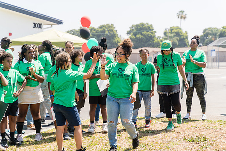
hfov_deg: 27.0
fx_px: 471
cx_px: 113
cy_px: 76
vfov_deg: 18.2
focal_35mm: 75
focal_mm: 75
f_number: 4
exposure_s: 1/400
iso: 100
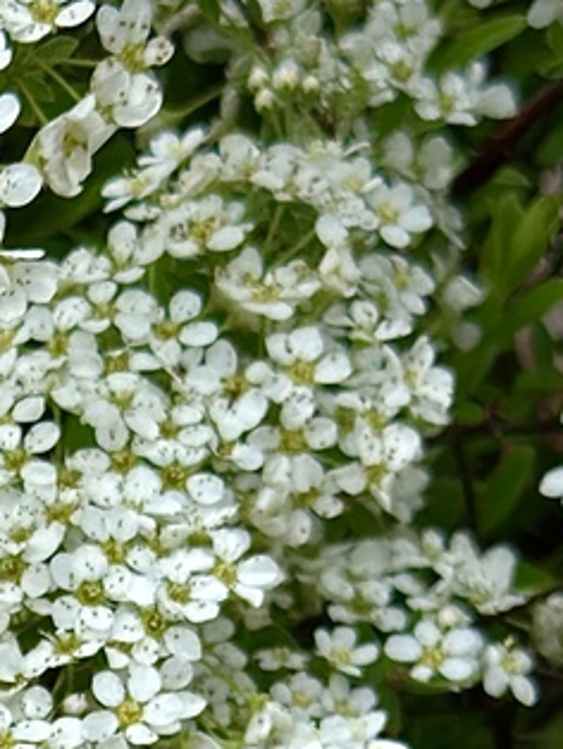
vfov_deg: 8.8
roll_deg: -3.1
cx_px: -525
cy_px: 1419
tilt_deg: -43.5
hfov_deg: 6.7
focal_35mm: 214
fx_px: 4634
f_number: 1.78
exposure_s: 1/1145
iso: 80
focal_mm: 6.86
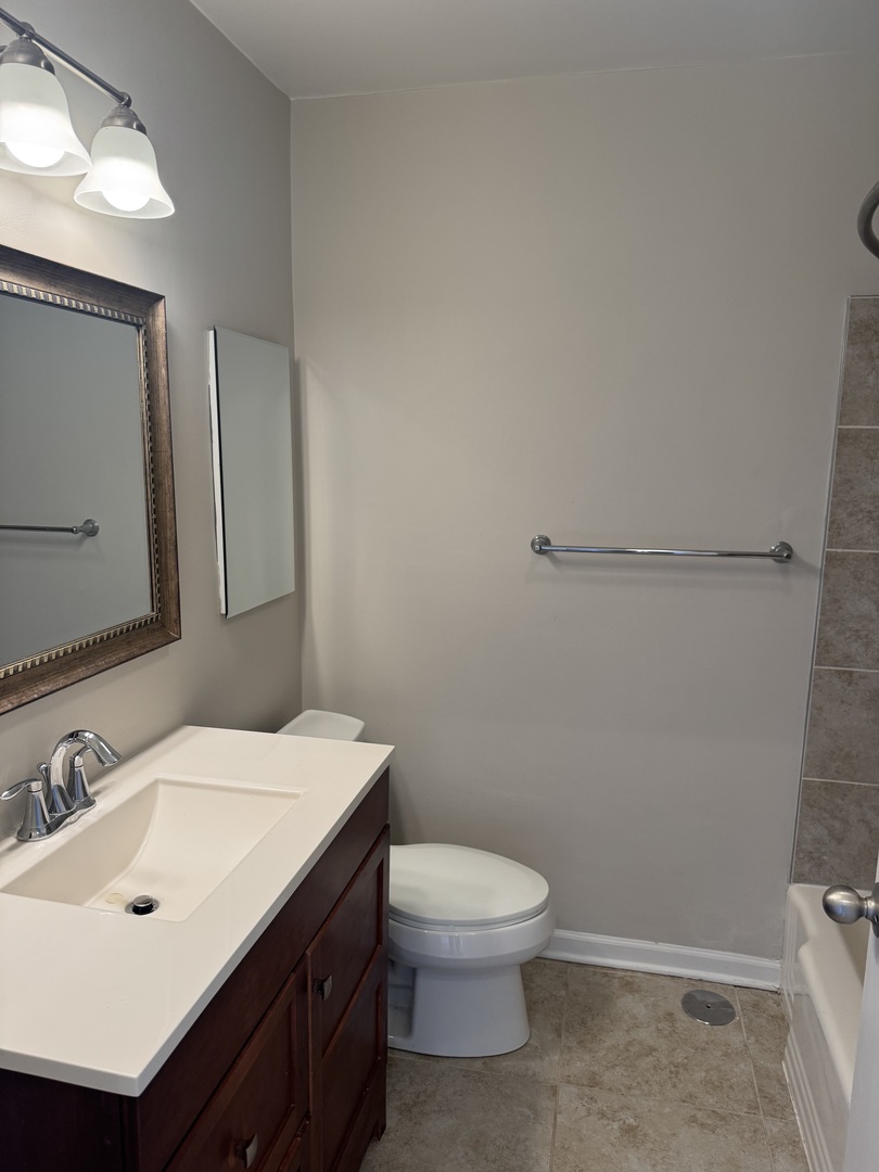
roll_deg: -1.2
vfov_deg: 71.6
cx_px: 440
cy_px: 586
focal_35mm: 24
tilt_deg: -10.1
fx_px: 813
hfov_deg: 56.8
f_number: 1.78
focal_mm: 6.76
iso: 160
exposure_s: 1/120
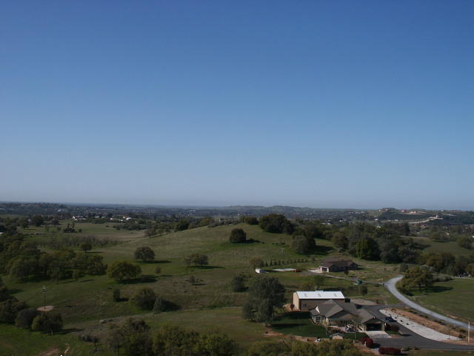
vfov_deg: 40.7
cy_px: 178
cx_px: 237
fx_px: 479
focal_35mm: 35
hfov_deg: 52.6
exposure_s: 1/500
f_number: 6.7
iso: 64
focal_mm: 7.18
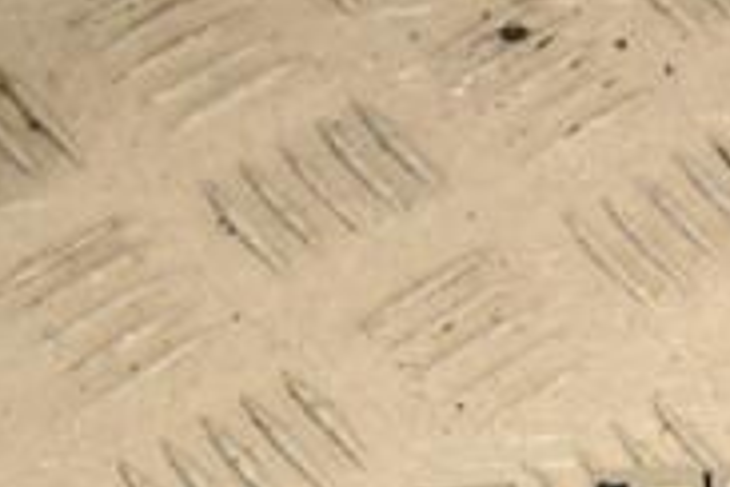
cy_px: 723
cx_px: 1053
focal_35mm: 206
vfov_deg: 6.6
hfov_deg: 9.7
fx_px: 4177
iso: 800
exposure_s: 1/200
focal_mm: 42
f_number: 9
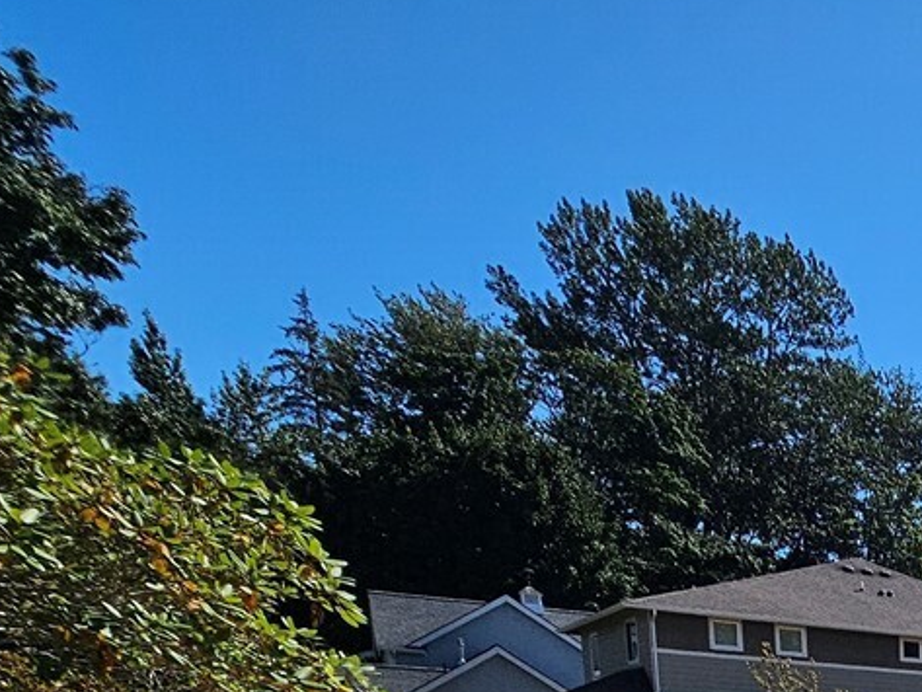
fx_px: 1172
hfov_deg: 29.8
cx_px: 1312
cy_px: 1078
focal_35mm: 44
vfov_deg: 24.4
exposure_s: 1/3246
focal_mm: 2.2
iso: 50
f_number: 2.2
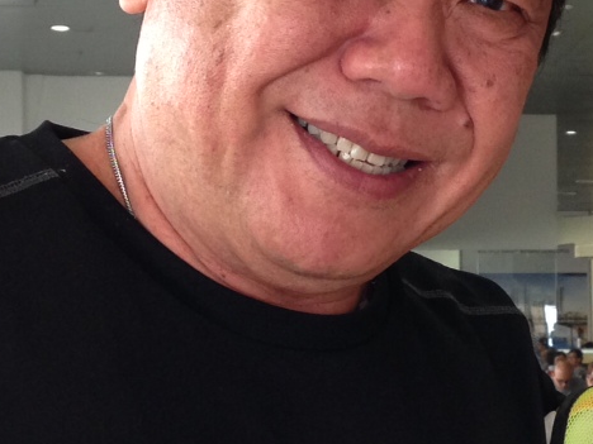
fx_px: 1970
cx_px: 508
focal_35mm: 115
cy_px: 296
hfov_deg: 16.9
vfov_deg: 12.9
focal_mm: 4.12
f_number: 2.4
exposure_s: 1/20
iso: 100
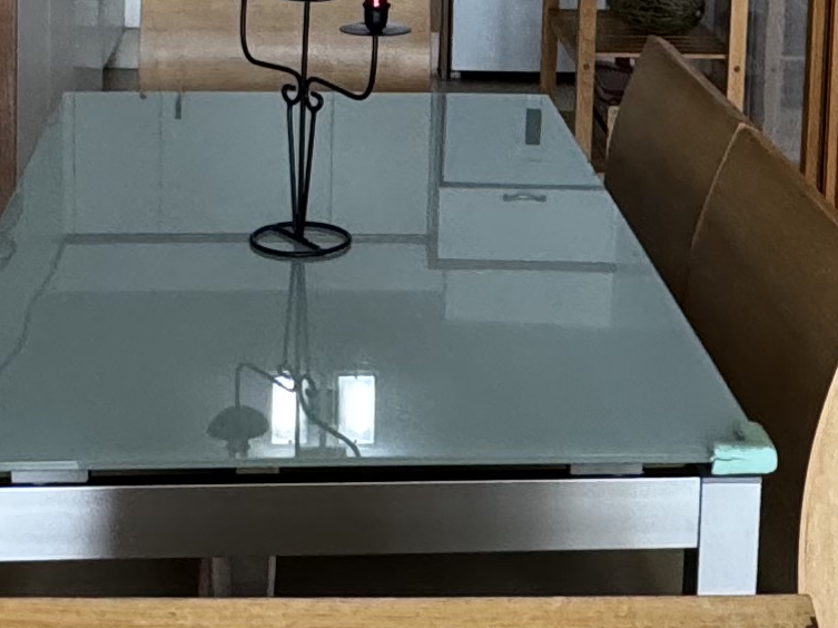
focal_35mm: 75
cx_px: 442
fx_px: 1815
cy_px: -153
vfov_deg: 18.5
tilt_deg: -4.7
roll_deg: +0.1
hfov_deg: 26.0
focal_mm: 2.22
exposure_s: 1/100
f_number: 2.2
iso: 250
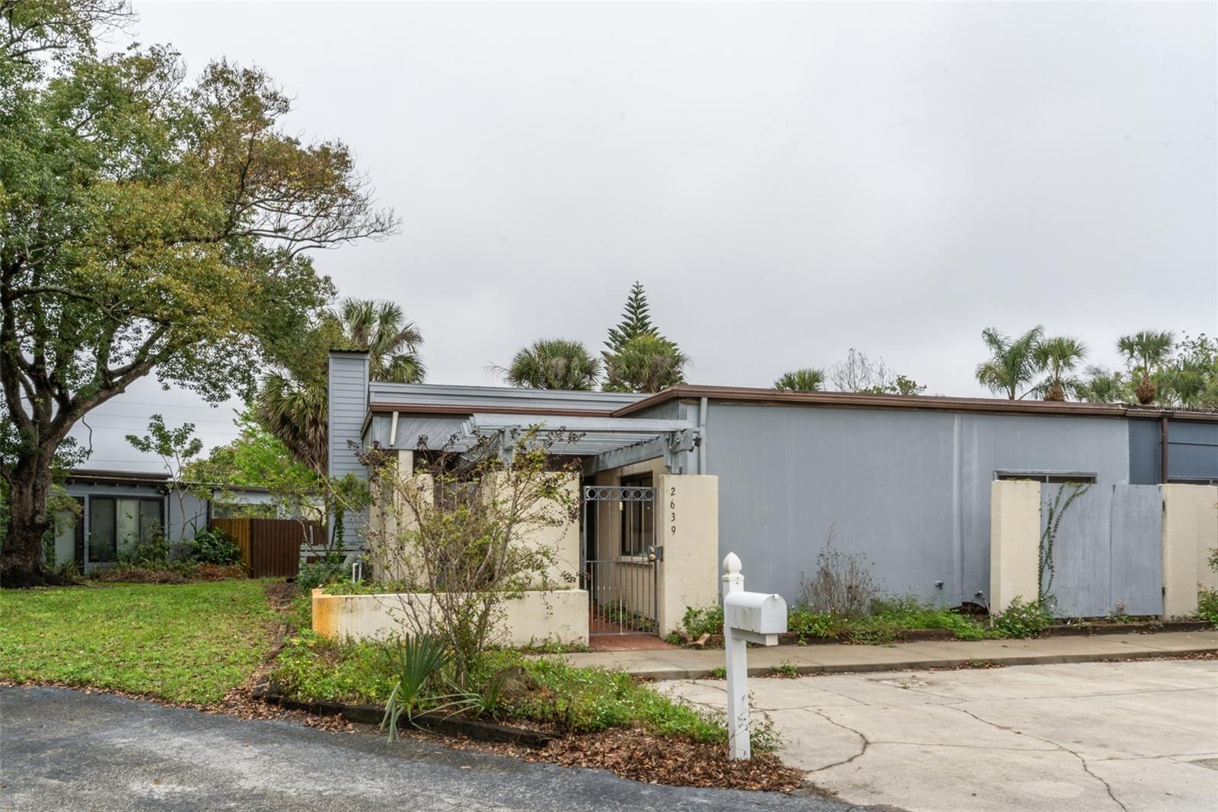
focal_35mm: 28
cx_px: 609
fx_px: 947
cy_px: 406
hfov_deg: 65.5
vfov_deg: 46.4
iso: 200
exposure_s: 1/60
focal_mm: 28
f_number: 16
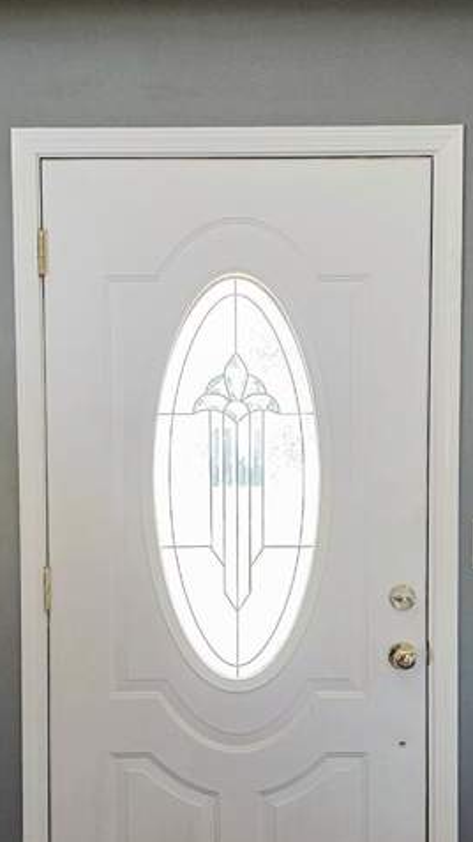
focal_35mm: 56
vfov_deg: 37.0
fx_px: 1250
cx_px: 236
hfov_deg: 21.4
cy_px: 533
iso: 200
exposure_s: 1/120
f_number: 1.7
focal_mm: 6.3
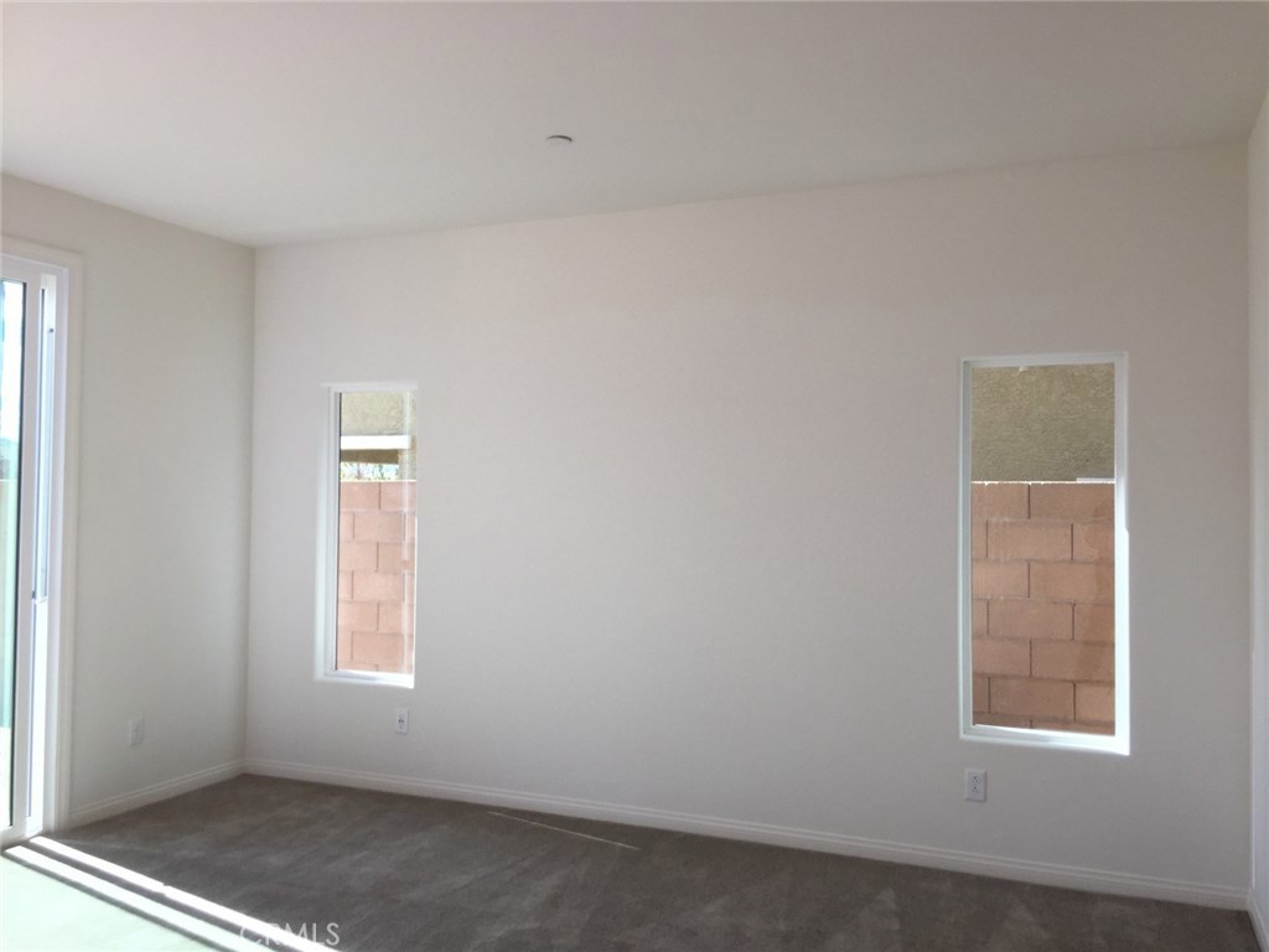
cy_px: 476
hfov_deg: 61.7
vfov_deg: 48.2
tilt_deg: +1.3
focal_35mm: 29
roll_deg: -0.5
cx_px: 634
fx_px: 1063
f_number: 2.2
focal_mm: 4.15
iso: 32
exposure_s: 1/302
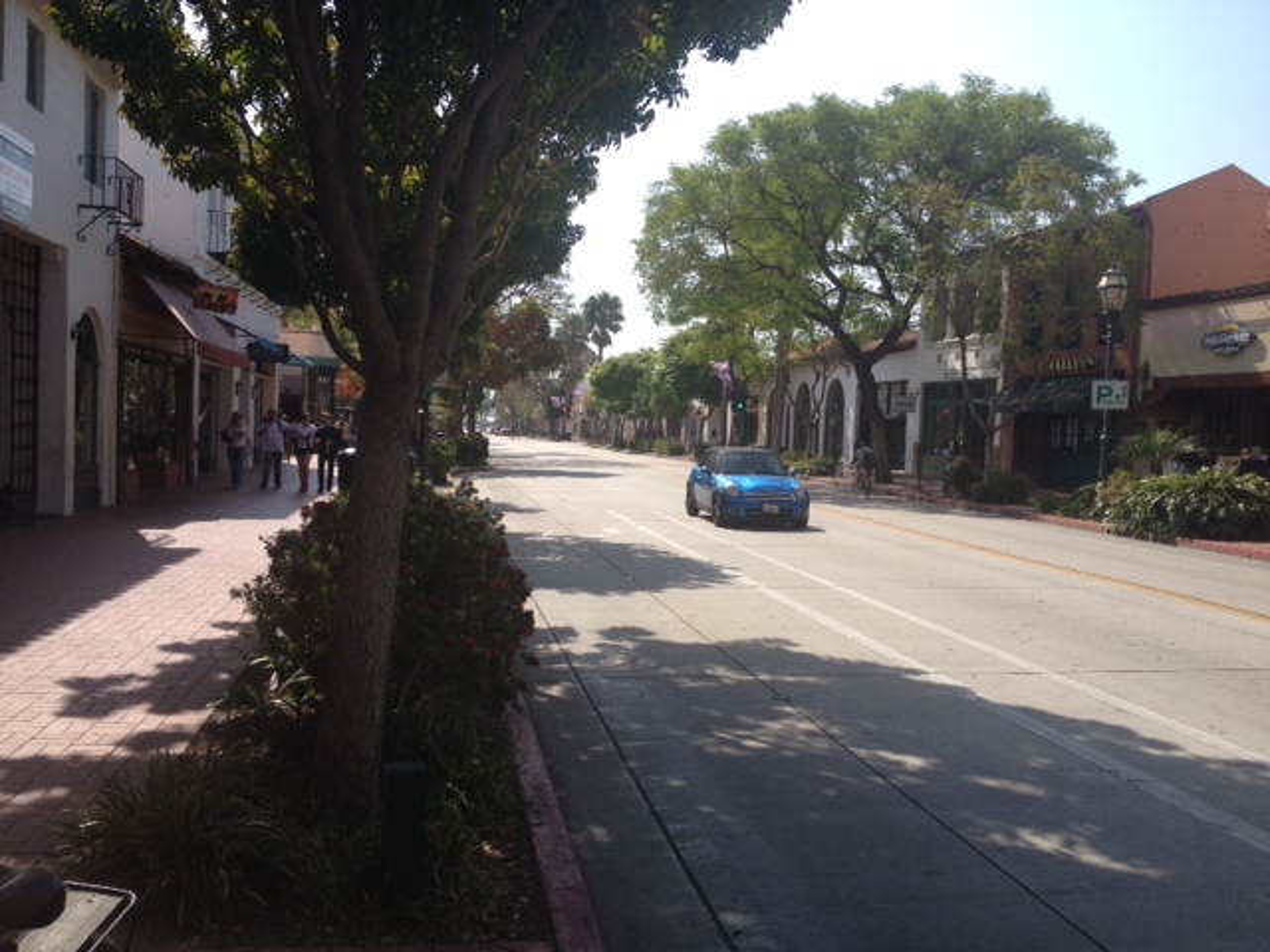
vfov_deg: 40.7
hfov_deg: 52.6
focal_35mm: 35
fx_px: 1284
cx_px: 635
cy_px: 476
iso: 50
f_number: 2.4
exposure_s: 1/1175
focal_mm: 4.28
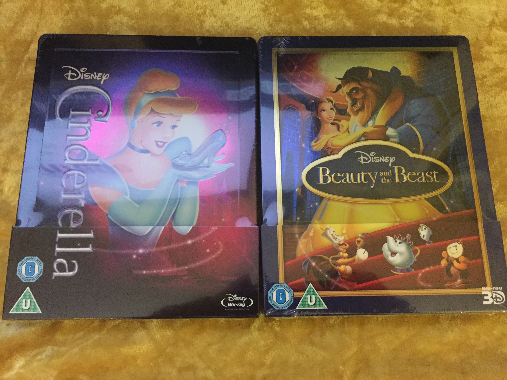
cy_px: 190
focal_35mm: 29
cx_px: 254
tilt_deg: -77.5
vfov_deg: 48.2
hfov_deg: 61.7
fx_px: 425
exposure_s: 1/15
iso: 400
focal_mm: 4.15
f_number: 2.2
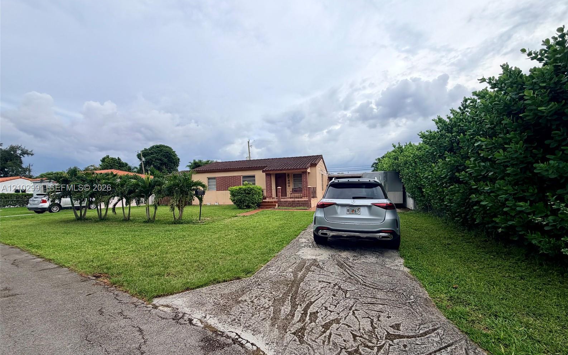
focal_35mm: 15
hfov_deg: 101.5
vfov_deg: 74.7
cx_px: 287
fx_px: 232
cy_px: 188
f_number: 2.2
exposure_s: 1/502
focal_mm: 2.22
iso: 50
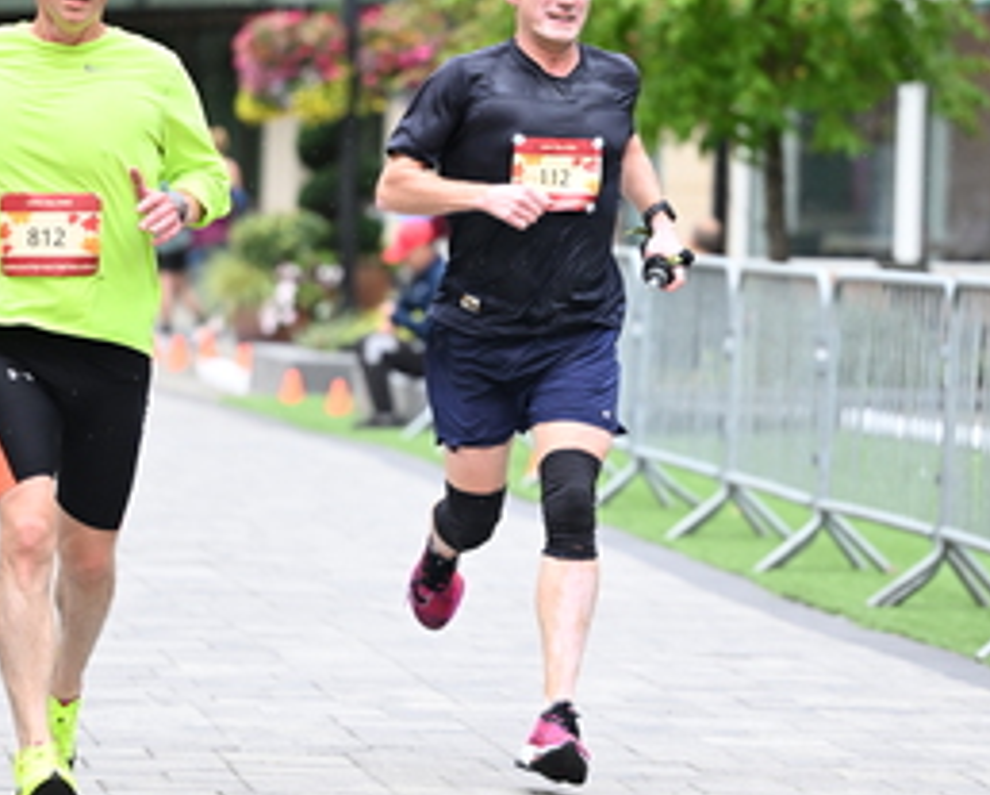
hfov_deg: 7.7
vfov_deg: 6.2
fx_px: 7333
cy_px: 403
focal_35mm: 250
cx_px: 558
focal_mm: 125
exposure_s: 1/1250
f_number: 2.8
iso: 1250
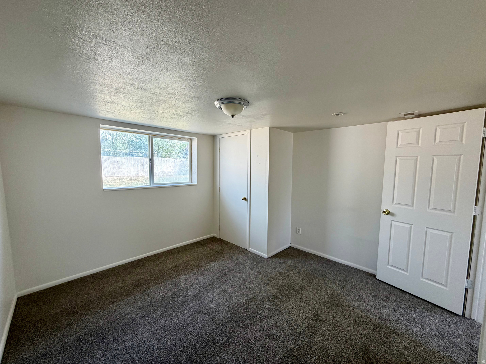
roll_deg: -0.2
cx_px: 243
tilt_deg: -4.1
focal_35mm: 14
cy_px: 182
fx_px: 197
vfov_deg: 85.7
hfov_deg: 102.1
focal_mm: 2.22
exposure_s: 1/121
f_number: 2.2
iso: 100
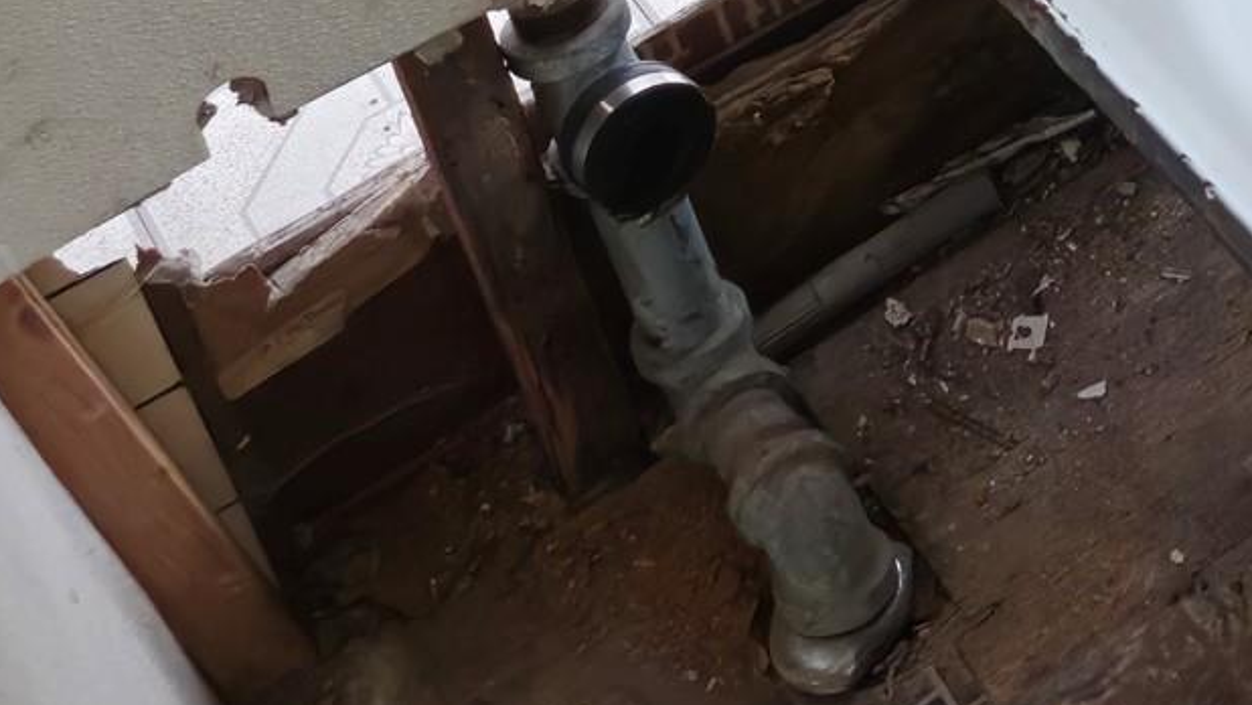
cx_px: 1904
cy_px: -725
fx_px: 2756
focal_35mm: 83
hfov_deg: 21.3
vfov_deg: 12.7
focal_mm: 5.54
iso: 640
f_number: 1.8
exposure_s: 1/40
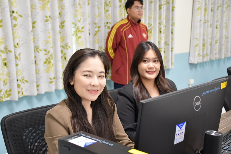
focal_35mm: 45
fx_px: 289
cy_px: 77
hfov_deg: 43.6
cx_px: 116
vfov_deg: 29.9
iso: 3200
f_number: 4
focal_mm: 30
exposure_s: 1/100
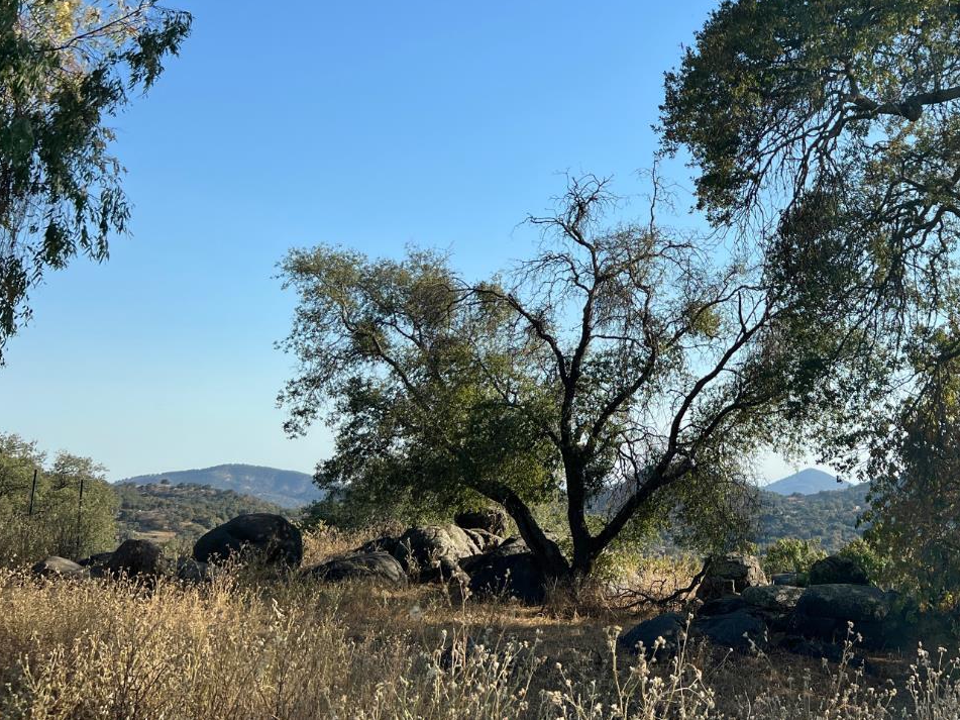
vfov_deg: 34.2
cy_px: 154
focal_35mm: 41
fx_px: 1137
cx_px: 738
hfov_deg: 44.0
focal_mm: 5.7
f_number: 1.5
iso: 50
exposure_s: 1/3257
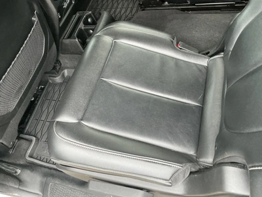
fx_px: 212
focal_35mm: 28
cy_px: 98
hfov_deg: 63.4
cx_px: 131
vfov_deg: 49.7
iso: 200
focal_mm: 3
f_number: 1.8
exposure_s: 1/60
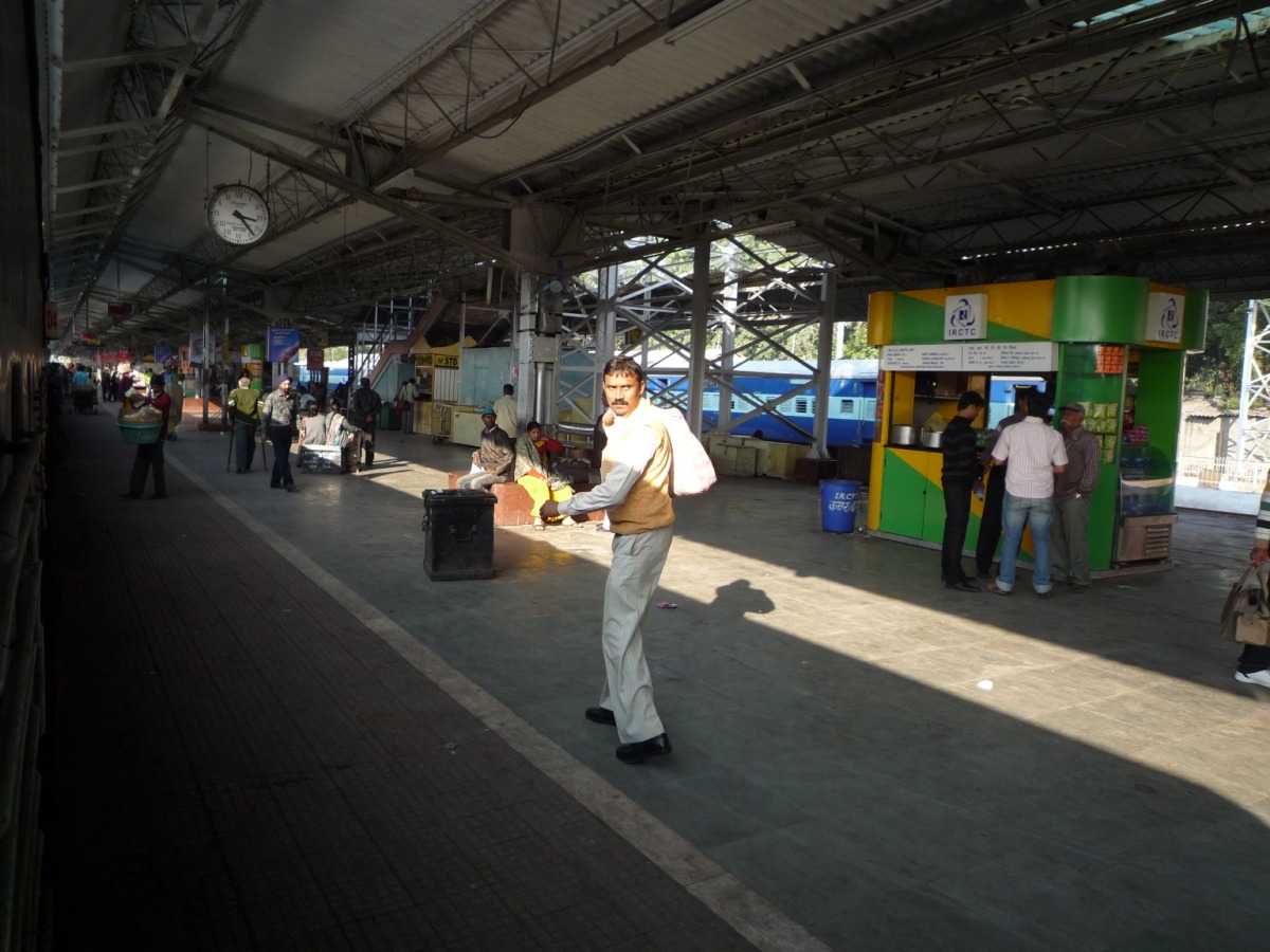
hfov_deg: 69.4
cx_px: 635
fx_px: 917
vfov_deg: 54.9
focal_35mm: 25
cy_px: 476
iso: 100
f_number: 2.8
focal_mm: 4.4
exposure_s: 1/200
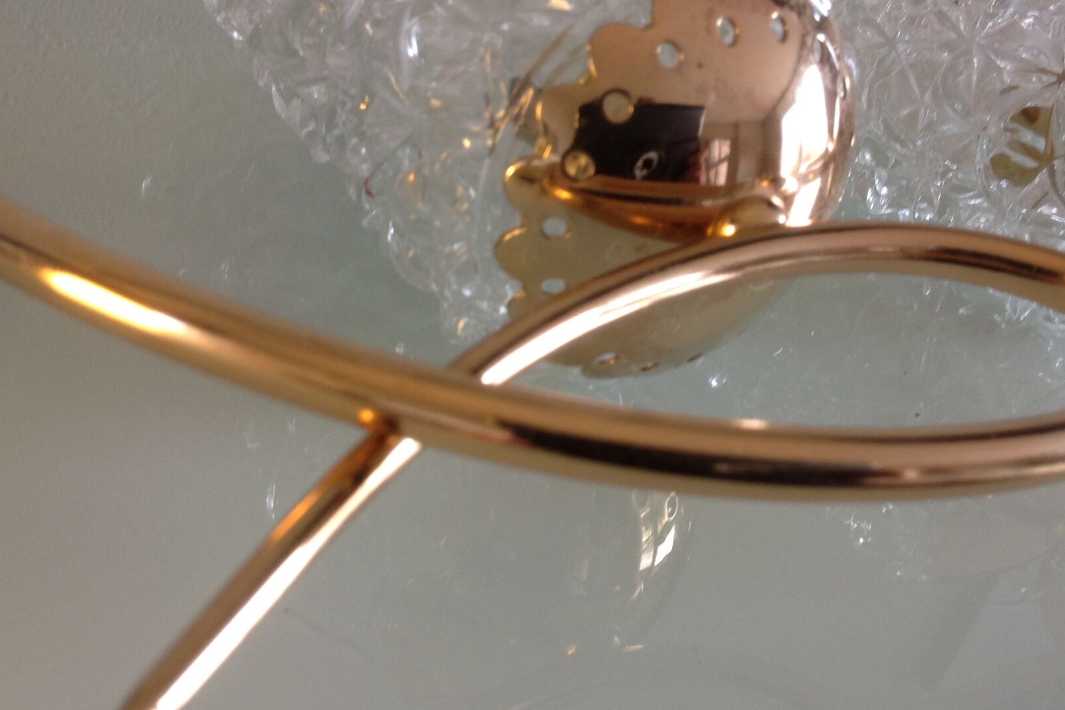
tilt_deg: -31.7
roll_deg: -18.1
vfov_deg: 29.8
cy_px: 411
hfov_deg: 43.6
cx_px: 577
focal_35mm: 45
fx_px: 1331
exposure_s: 1/15
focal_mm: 4.28
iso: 64
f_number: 2.4
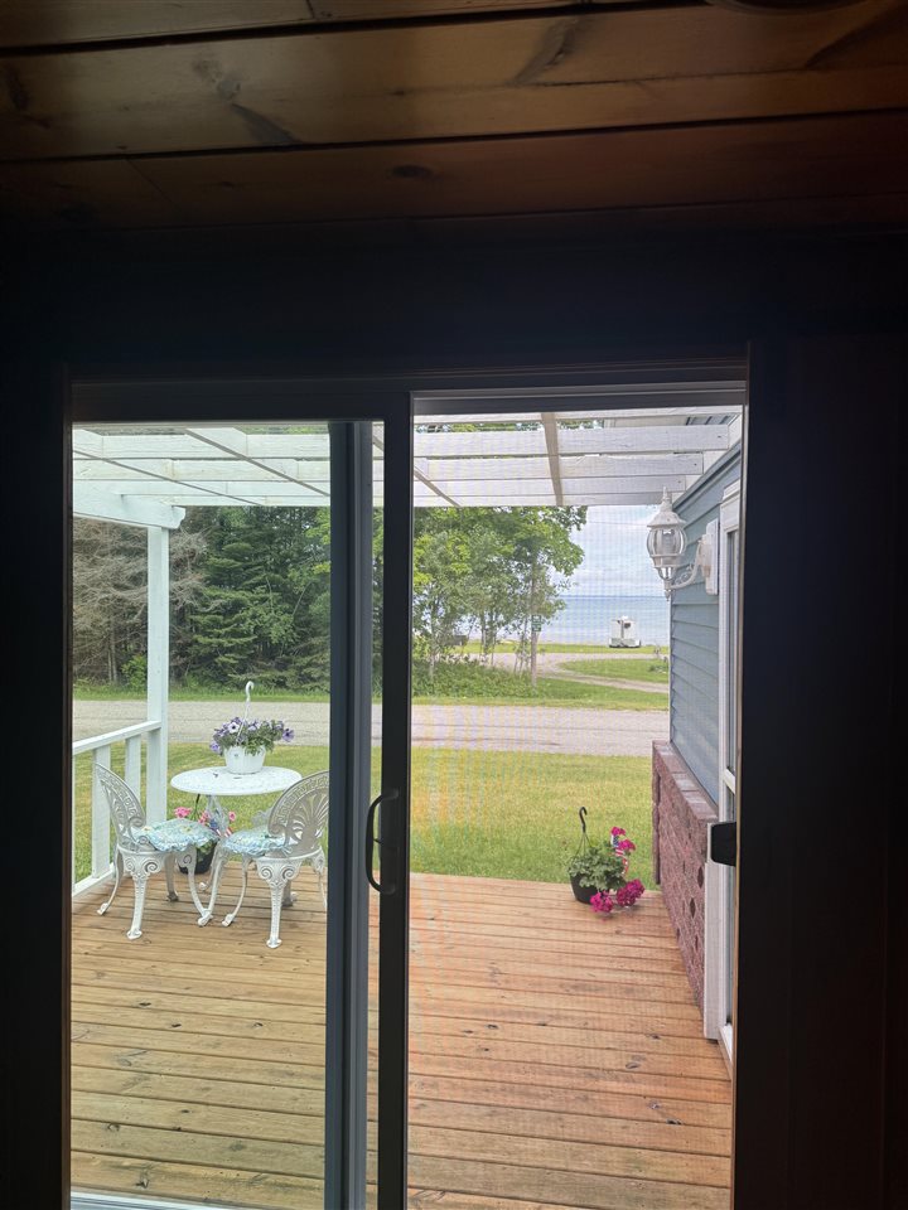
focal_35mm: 24
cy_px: 605
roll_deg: -0.6
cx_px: 454
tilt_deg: -3.4
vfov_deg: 71.6
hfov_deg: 56.8
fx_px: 839
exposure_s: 1/678
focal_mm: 6.76
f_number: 1.78
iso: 80
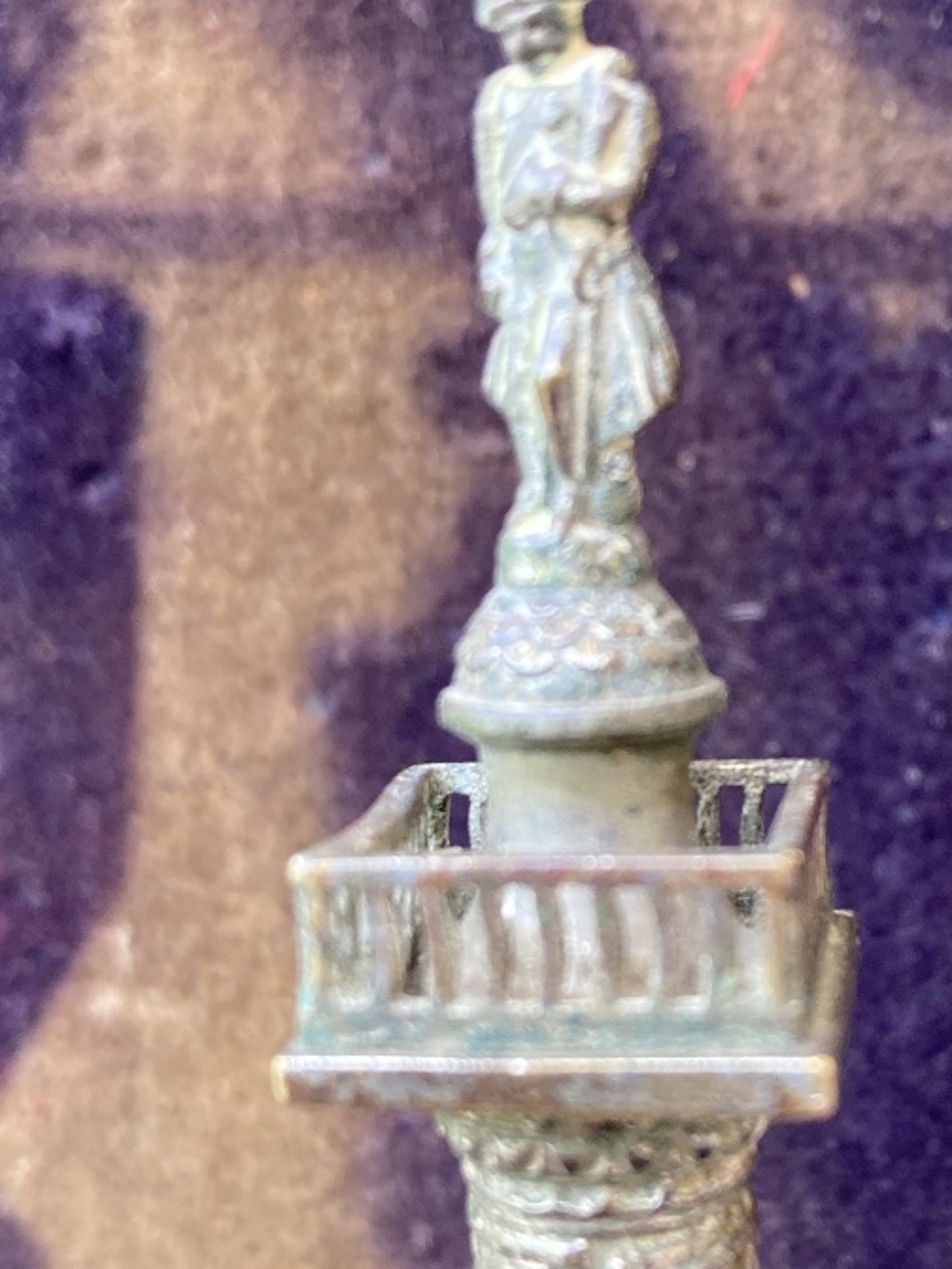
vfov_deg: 38.0
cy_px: 784
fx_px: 1833
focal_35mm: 50
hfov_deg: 28.7
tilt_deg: -11.1
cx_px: 708
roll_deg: -0.7
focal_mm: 3.99
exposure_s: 1/83
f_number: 1.8
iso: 80
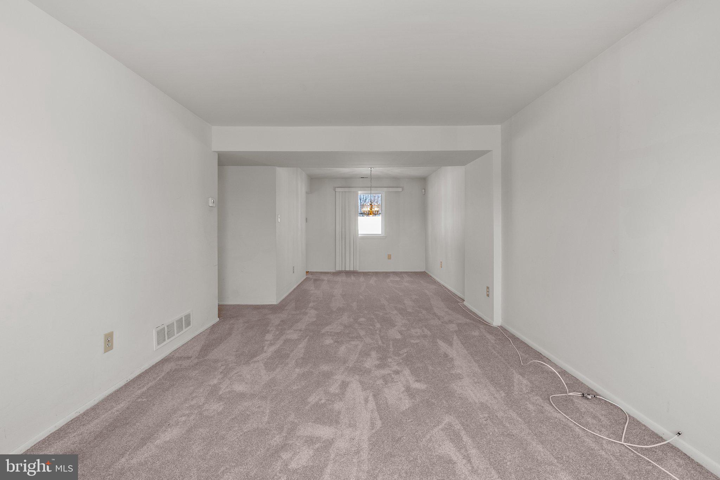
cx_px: 360
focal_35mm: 16
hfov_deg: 96.7
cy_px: 240
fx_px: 320
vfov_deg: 73.8
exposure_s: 1/30
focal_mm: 16
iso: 1600
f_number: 8
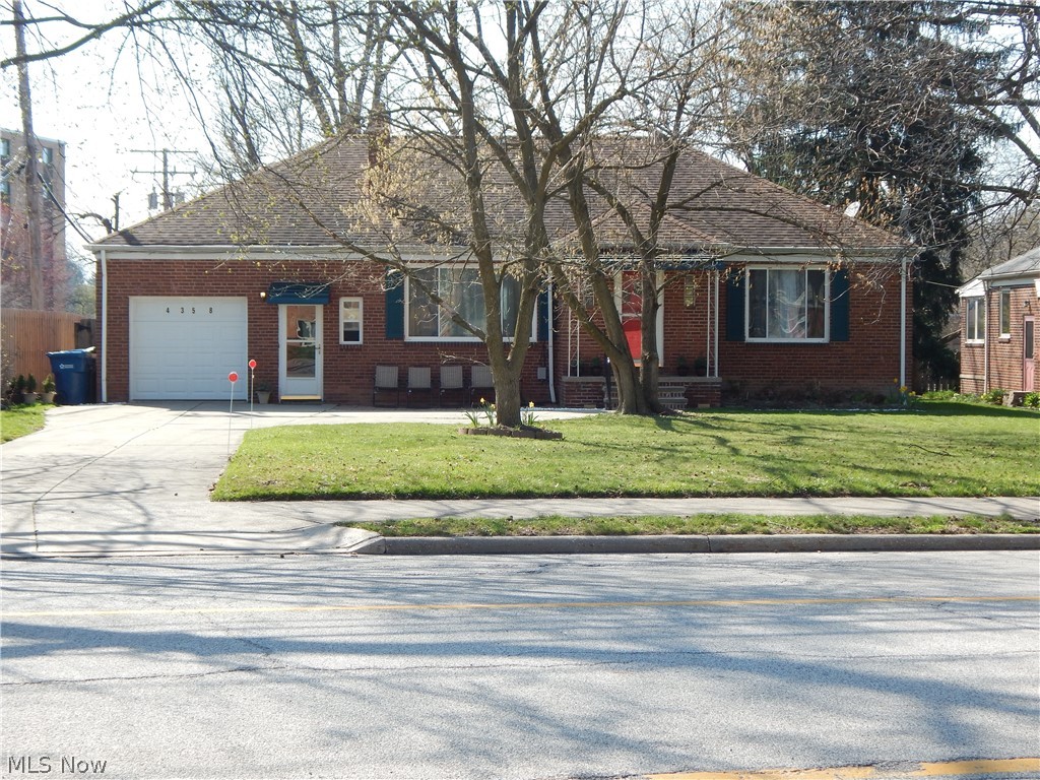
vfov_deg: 24.0
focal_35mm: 61
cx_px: 520
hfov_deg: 31.7
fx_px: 1833
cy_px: 390
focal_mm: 10.9
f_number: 4
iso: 125
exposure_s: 1/400
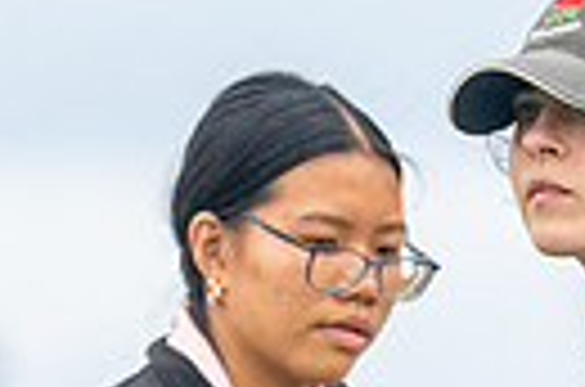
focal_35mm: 2453
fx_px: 39764
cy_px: 704
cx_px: 255
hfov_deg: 0.8
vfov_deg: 0.6
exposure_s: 1/1600
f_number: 5
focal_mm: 300
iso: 400
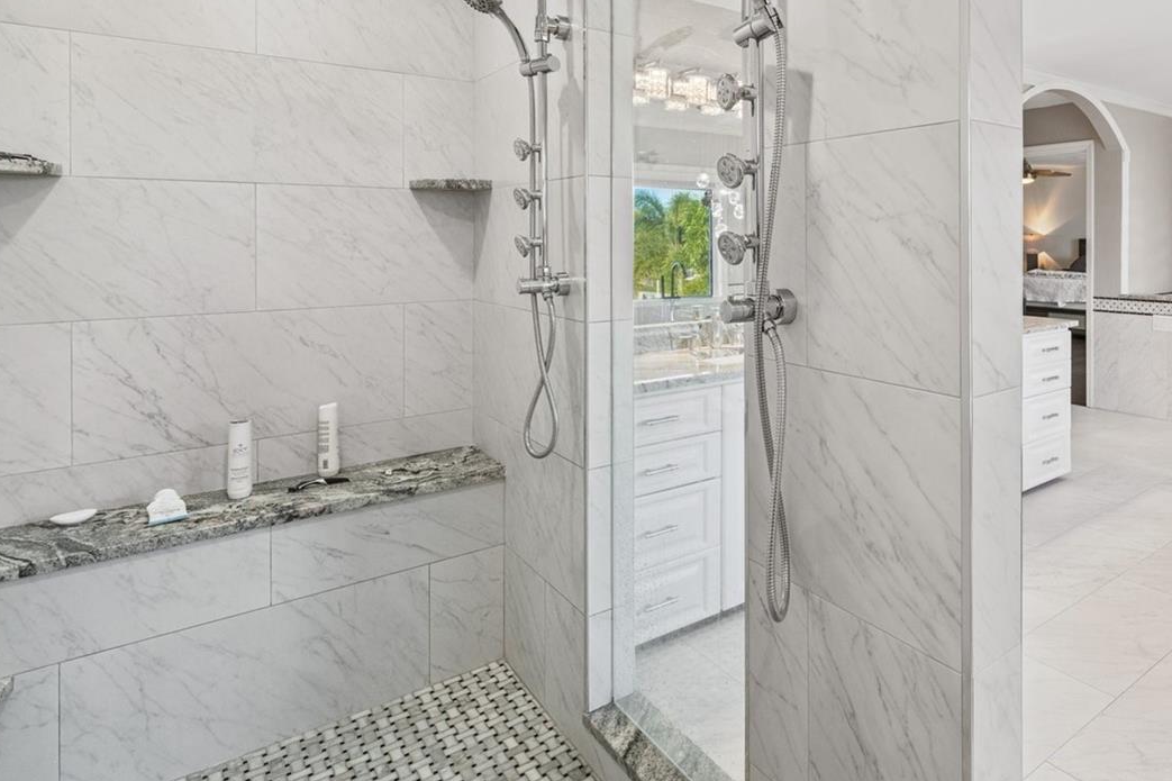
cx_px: 830
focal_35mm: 23
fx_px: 749
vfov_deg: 53.4
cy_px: 230
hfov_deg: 72.5
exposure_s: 1/8
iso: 160
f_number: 7.1
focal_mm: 15
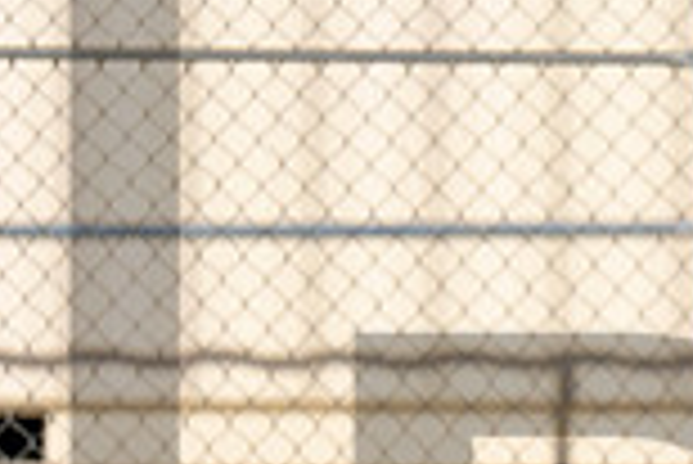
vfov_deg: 1.3
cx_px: 1221
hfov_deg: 1.9
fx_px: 20867
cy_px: 257
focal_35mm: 1083
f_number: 2.8
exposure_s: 1/2500
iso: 100
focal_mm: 200
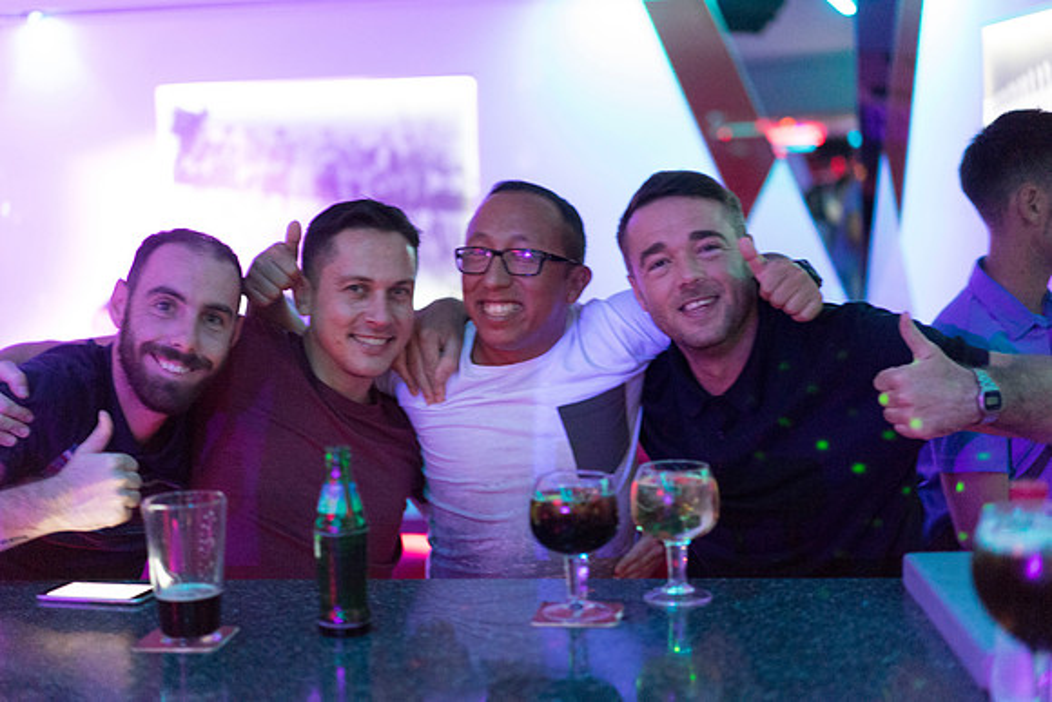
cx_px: 526
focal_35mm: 55
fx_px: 1608
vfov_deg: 24.6
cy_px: 351
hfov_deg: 36.2
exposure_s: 1/13
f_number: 2
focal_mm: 55
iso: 6400
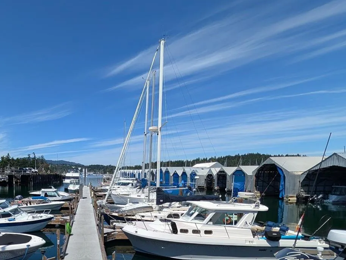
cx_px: 84
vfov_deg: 60.5
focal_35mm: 21
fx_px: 210
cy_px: 191
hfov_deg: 73.0
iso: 47
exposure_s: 1/4505
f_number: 1.7
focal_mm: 2.02
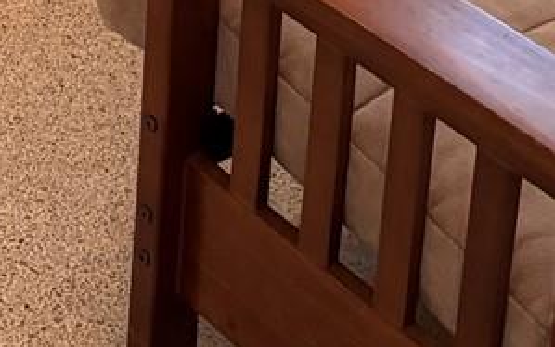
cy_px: -672
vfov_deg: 8.3
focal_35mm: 136
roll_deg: -0.5
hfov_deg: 14.7
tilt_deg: -17.0
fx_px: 2057
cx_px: -156
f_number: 1.78
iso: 640
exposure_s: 1/60
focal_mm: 6.76
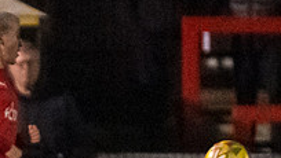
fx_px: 17966
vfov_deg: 0.5
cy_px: 264
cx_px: -112
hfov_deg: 0.9
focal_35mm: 2410
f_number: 2.8
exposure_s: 1/1250
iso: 8000
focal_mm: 300
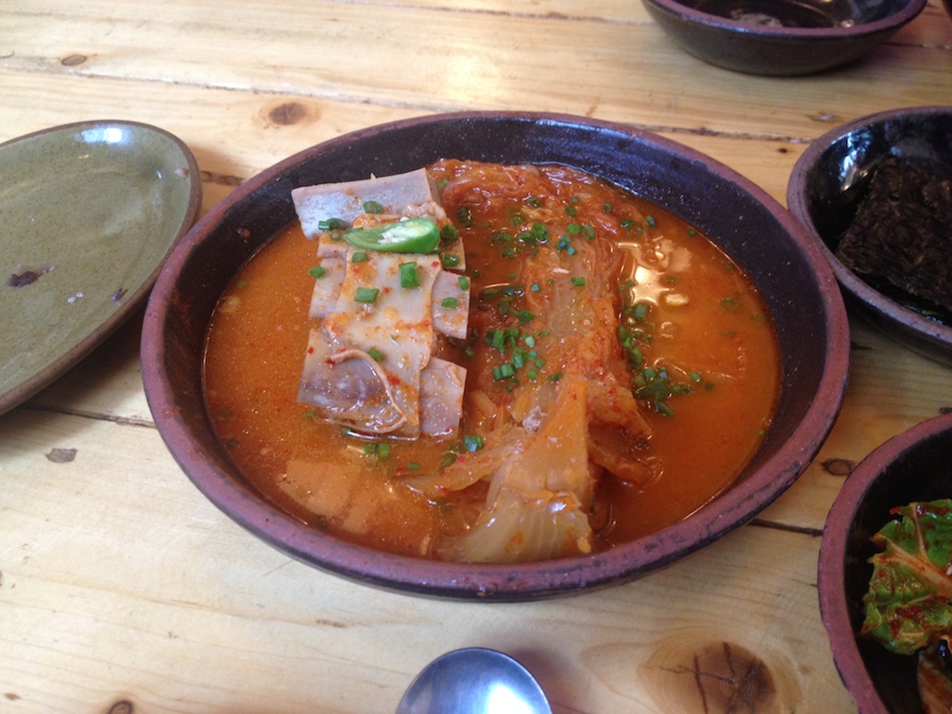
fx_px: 963
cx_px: 476
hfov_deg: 52.6
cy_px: 357
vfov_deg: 40.7
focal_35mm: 35
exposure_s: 1/20
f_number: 2.4
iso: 125
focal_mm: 4.28
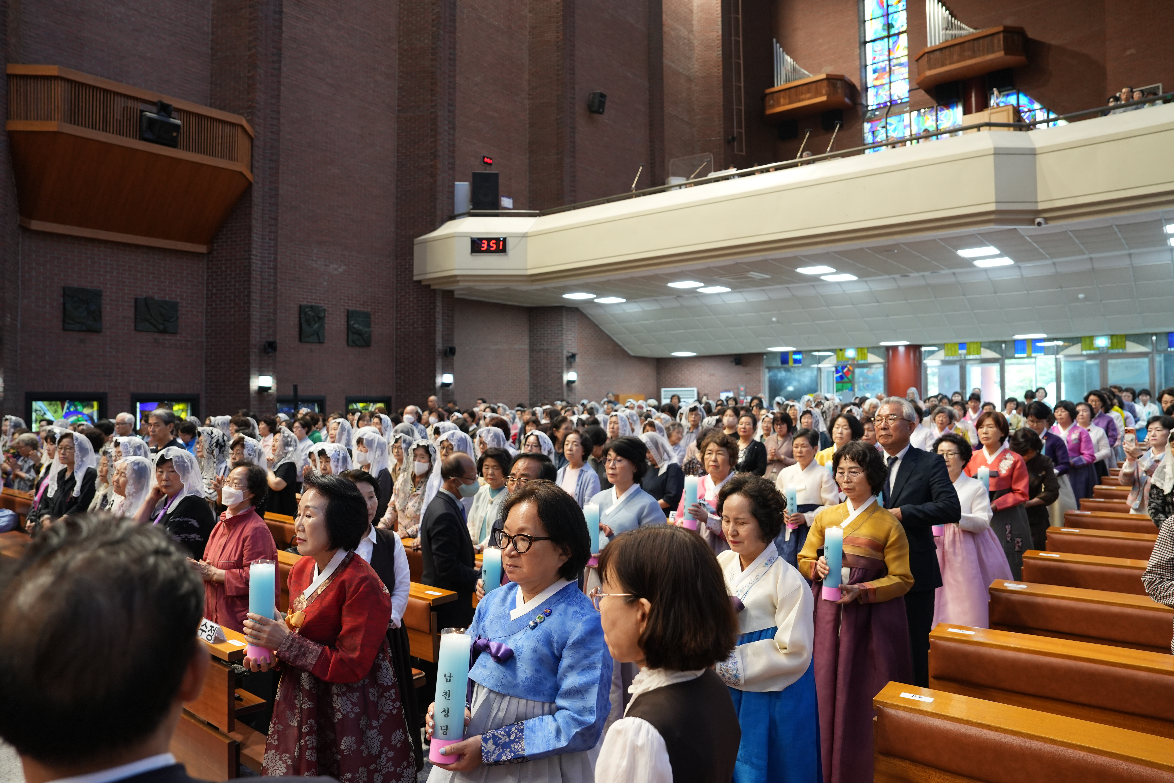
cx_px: 587
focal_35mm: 24
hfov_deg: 73.7
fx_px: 783
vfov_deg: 53.1
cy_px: 392
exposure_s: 1/50
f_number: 4
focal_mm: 24
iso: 1000
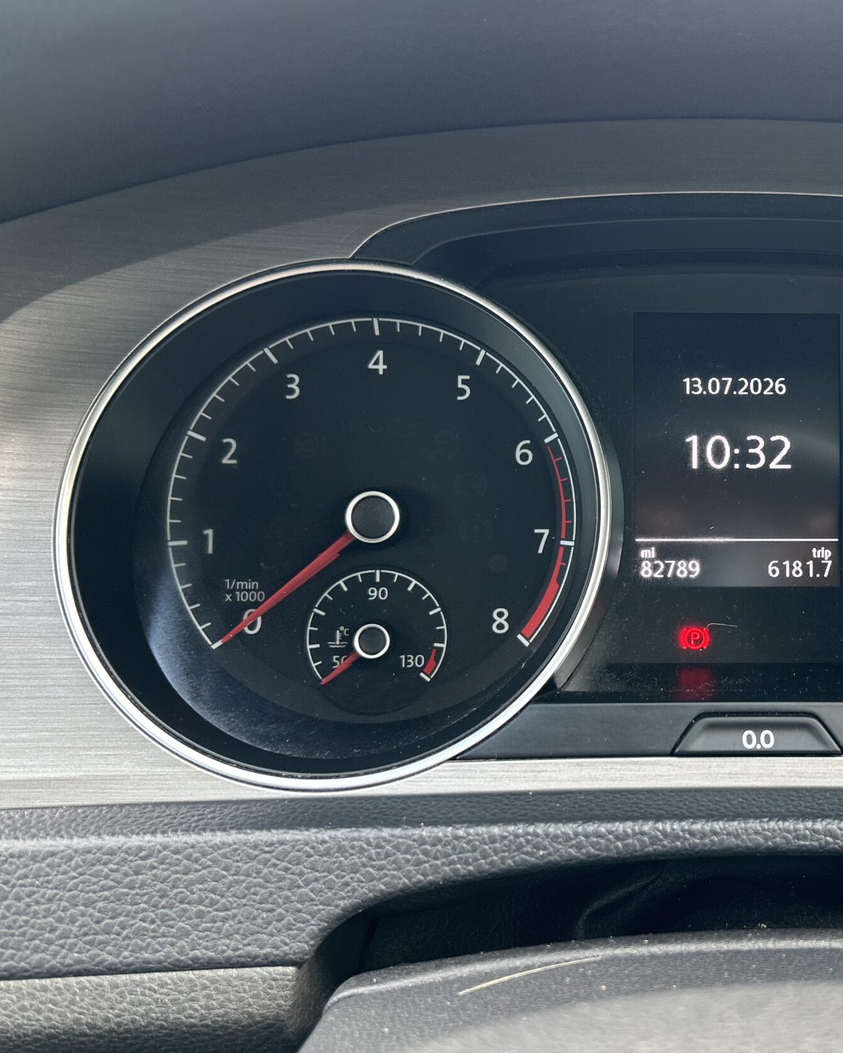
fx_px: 1216
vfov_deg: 46.8
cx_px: 701
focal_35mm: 39
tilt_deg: -25.3
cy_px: 514
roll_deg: -1.1
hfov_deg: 36.6
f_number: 1.5
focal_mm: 5.7
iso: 125
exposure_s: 1/121
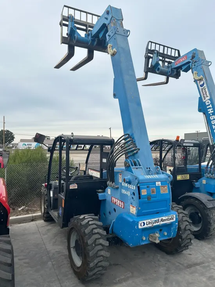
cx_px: 108
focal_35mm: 26
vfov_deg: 67.3
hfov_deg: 53.1
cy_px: 144
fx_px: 215
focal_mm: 5.7
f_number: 1.5
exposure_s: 1/2632
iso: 50
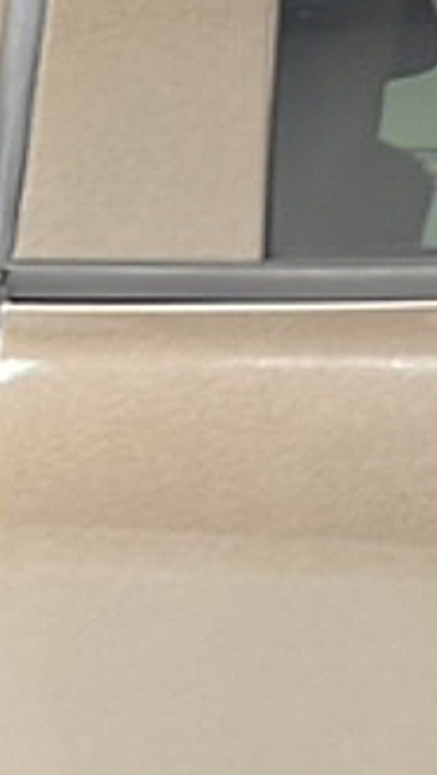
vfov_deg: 14.5
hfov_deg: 7.4
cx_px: -801
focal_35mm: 148
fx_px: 3044
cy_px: 554
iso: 125
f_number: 1.6
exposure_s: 1/40
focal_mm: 5.1
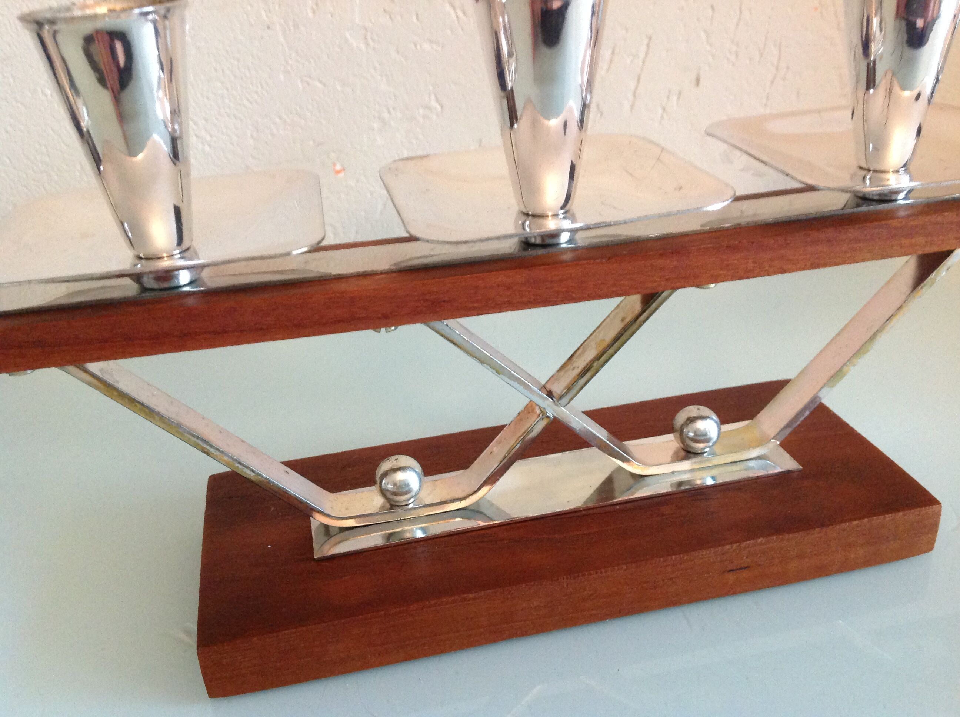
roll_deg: +4.0
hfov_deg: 52.7
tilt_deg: -25.5
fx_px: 969
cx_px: 480
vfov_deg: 40.6
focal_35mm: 35
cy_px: 358
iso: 320
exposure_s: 1/15
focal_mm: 4.28
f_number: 2.4
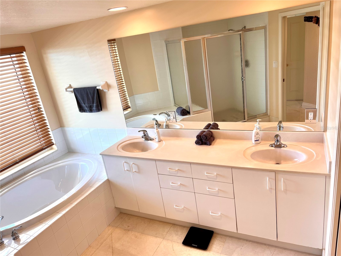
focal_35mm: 26
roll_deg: +8.3
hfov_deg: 67.3
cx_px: 170
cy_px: 128
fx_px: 256
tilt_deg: -21.1
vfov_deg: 53.1
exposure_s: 1/120
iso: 32
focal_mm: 5.7
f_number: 1.5
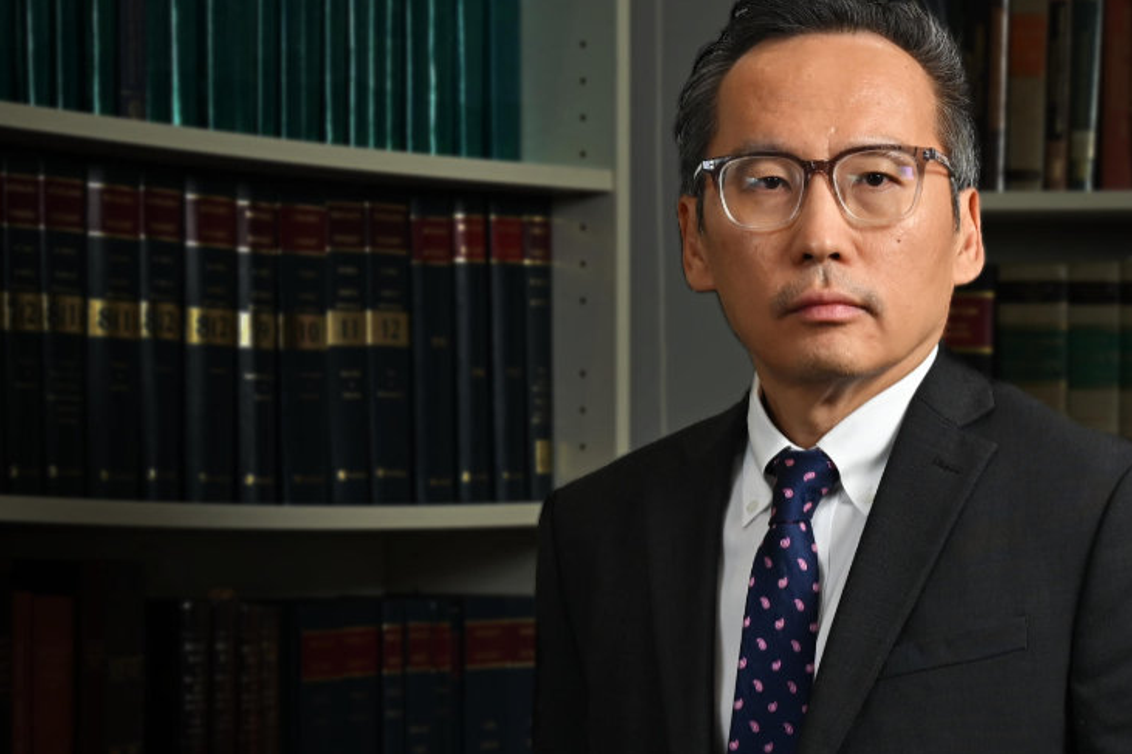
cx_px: 765
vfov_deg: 13.9
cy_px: 449
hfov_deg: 20.7
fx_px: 3081
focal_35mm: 98
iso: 320
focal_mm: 70
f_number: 5
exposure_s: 1/250
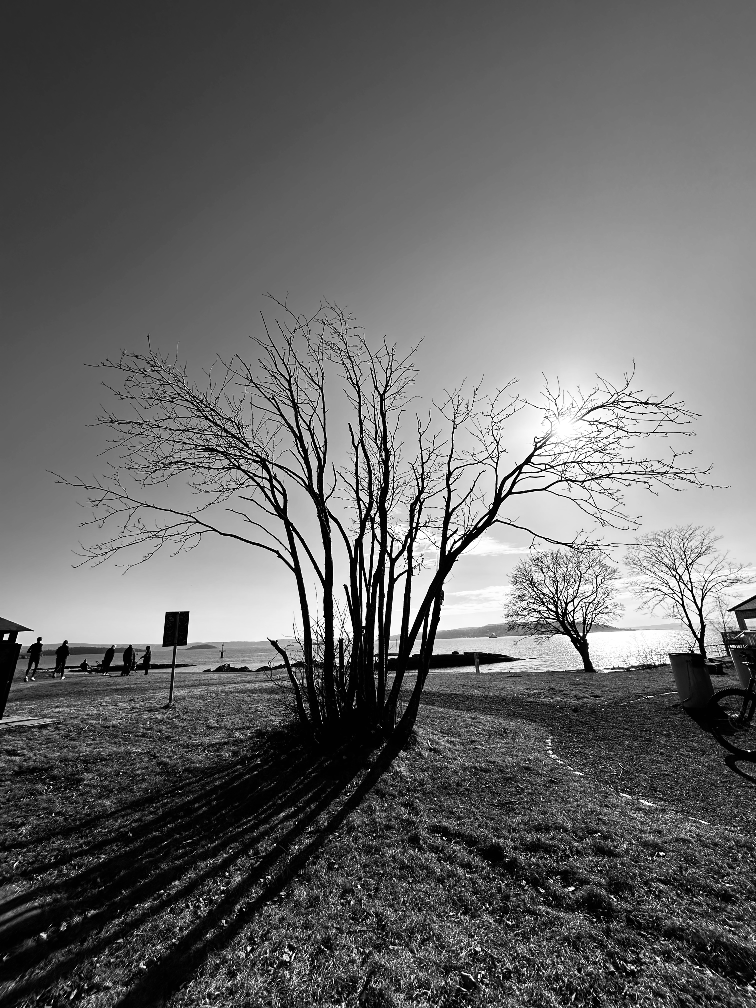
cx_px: 378
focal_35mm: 14
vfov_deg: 102.1
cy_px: 504
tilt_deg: +18.8
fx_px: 408
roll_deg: +2.0
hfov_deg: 85.7
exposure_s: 1/6494
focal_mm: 2.22
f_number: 2.2
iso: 50
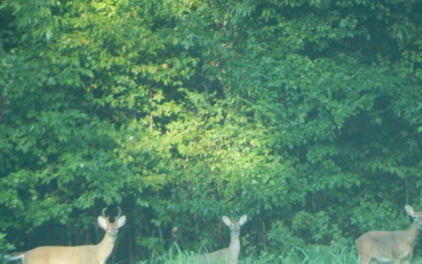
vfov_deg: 1.2
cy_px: 215
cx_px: 252
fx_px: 12871
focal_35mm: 1119
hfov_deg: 1.9
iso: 400
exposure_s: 1/80
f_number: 5.9
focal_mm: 136
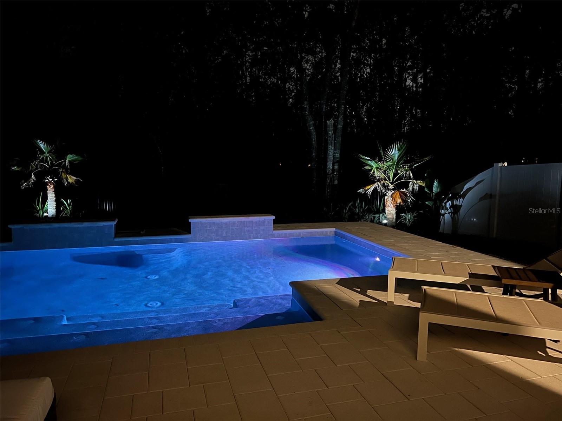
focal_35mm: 26
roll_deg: -0.1
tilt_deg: -6.6
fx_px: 422
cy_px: 210
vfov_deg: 53.1
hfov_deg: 67.3
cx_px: 281
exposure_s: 1/5
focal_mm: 5.7
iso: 500
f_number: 1.5
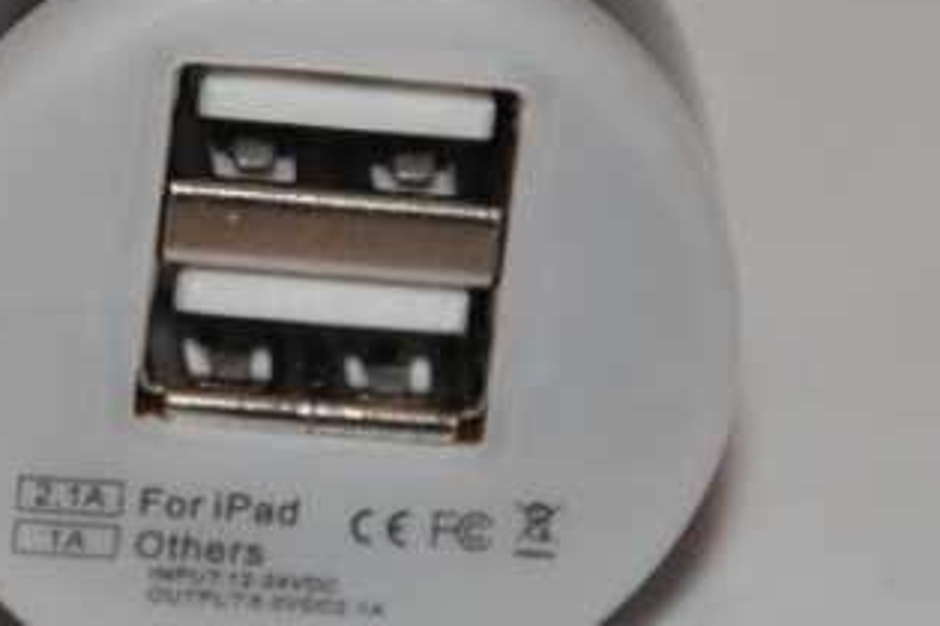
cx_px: 296
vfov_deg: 2.7
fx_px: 13404
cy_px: 255
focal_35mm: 514
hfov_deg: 4.0
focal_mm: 105
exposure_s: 1/60
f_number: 5.6
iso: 800
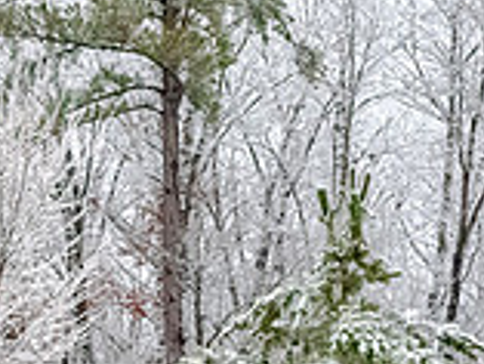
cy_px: 291
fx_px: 5541
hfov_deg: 4.9
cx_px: -559
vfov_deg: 3.8
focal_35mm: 396
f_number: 8
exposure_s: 1/1000
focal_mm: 60
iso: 2500
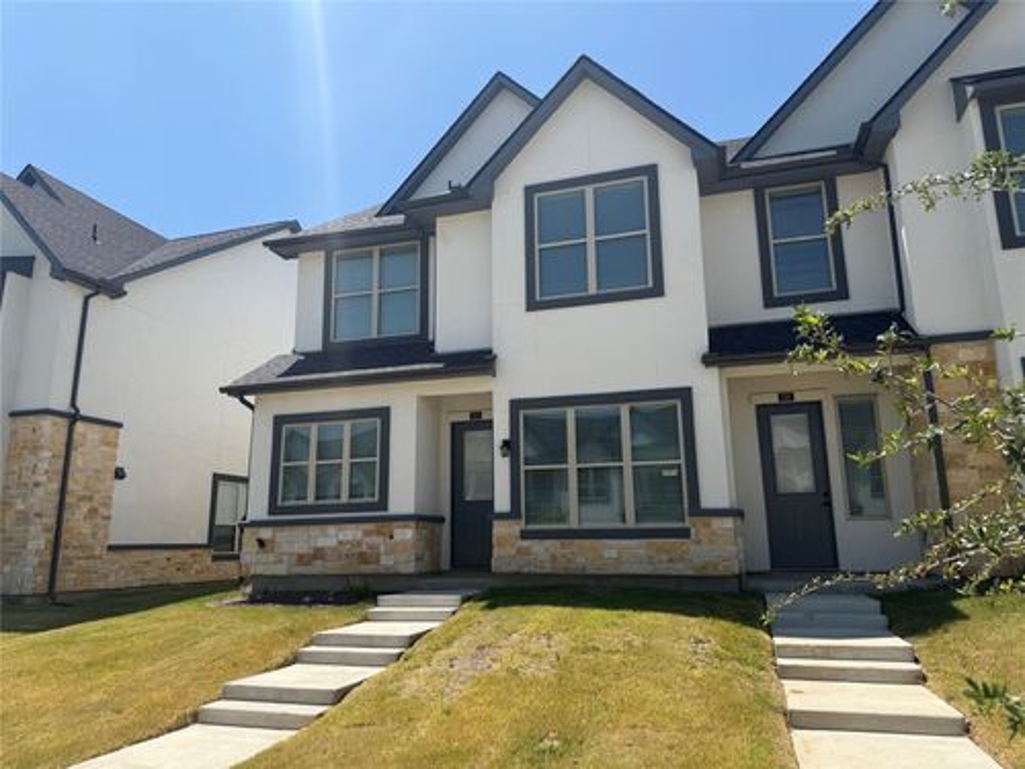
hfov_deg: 71.6
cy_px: 384
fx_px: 711
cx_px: 512
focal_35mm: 24
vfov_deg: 56.8
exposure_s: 1/5319
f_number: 1.78
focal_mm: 6.76
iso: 80
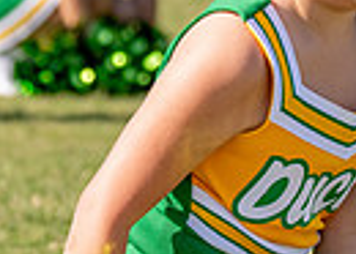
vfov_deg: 3.3
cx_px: 334
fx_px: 4461
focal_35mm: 441
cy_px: 87
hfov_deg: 4.6
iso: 250
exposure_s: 1/3200
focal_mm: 70
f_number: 2.8
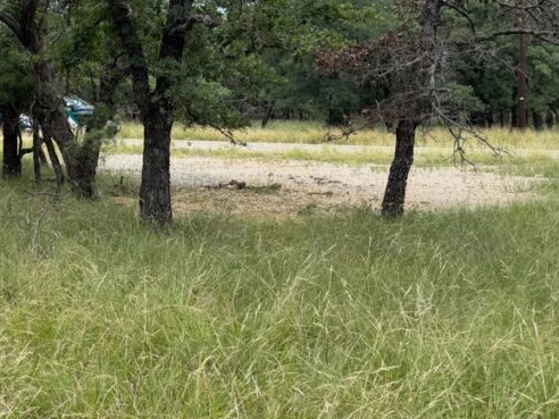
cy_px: 100
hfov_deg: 35.4
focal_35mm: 50
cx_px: 32
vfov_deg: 28.6
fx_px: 807
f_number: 1.78
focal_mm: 6.76
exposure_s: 1/2232
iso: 100
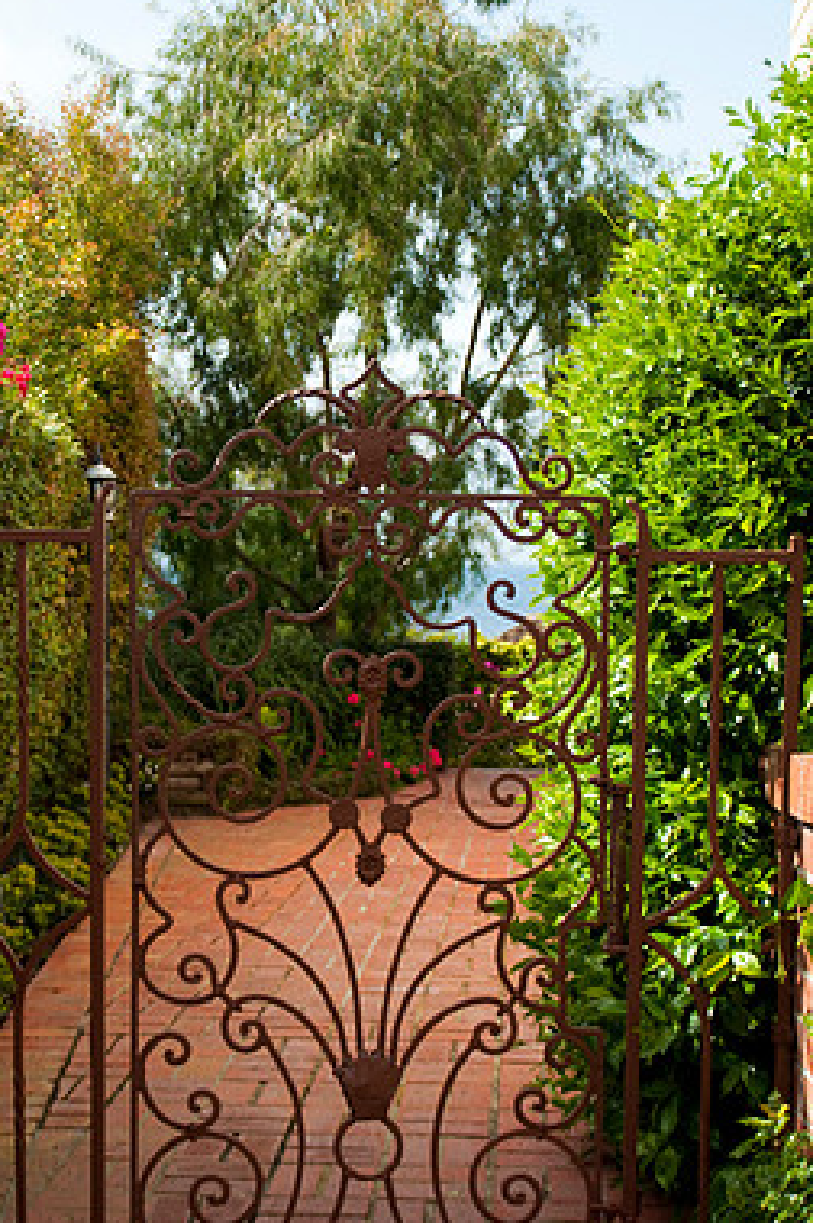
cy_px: 678
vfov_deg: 35.0
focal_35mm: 57
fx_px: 1934
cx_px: 350
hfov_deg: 23.7
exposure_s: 1/1000
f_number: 4.2
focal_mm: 32
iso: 320
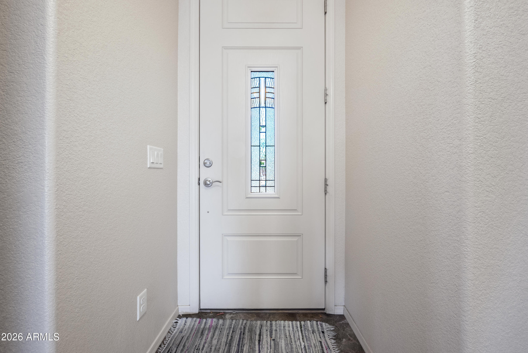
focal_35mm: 14
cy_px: 176
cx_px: 264
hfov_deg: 104.2
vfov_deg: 81.2
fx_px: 205
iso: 250
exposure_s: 1/6
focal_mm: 14
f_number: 9
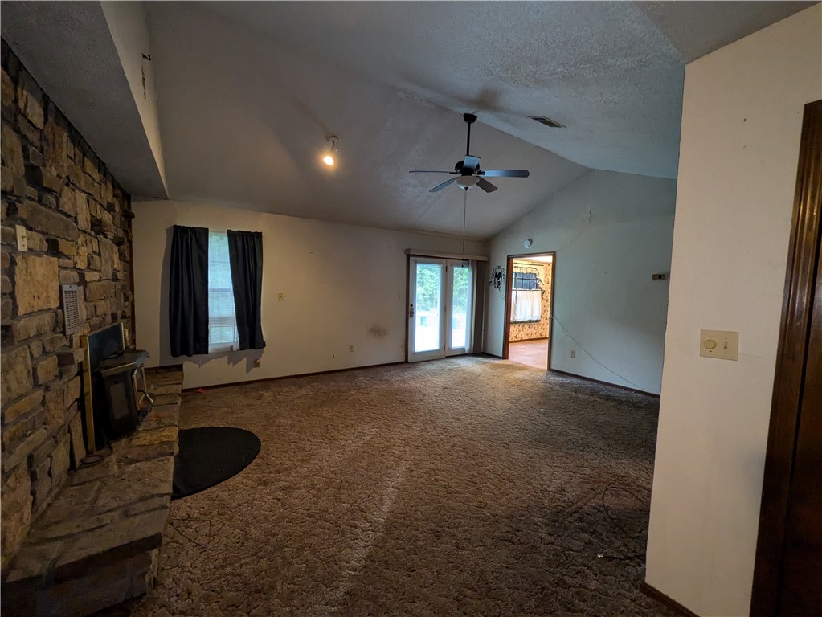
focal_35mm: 14
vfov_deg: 85.7
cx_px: 411
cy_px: 308
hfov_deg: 102.0
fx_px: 333
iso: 186
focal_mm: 1.83
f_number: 2.2
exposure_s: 1/24
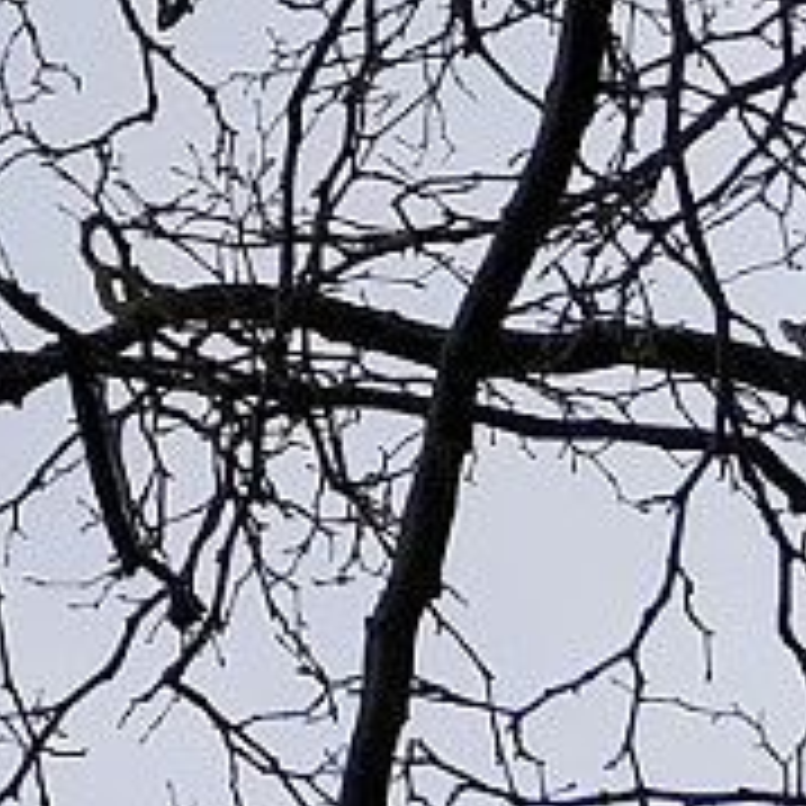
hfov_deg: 8.0
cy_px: -1130
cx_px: -1562
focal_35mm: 190
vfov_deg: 8.4
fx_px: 5005
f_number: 1.7
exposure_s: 1/785
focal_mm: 4.1
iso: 200
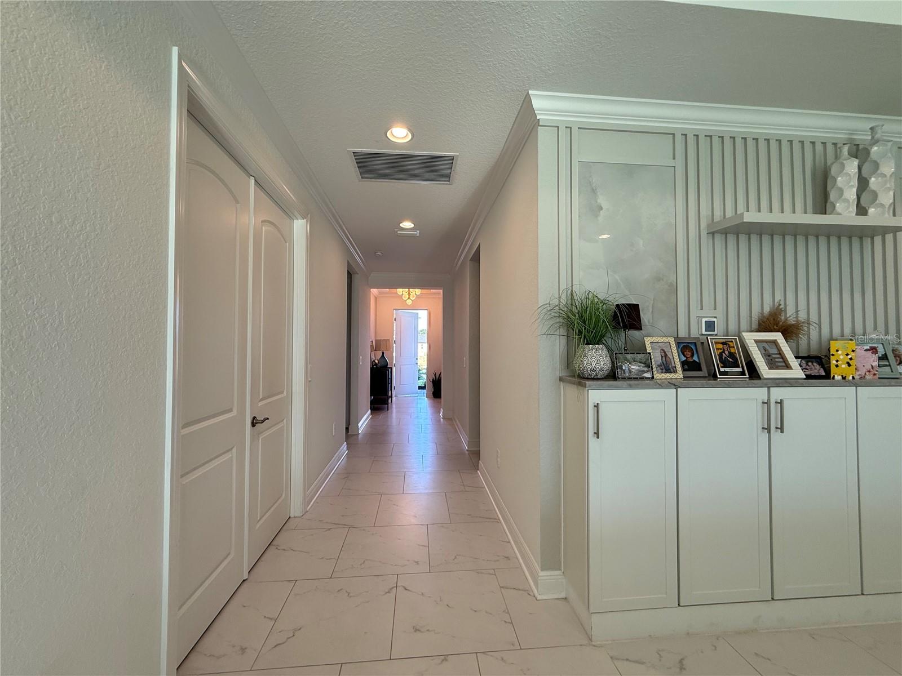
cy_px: 338
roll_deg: -0.2
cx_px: 451
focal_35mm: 14
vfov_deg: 85.7
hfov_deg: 102.1
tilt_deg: +1.0
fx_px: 365
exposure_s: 1/120
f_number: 2.2
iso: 100
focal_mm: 2.22
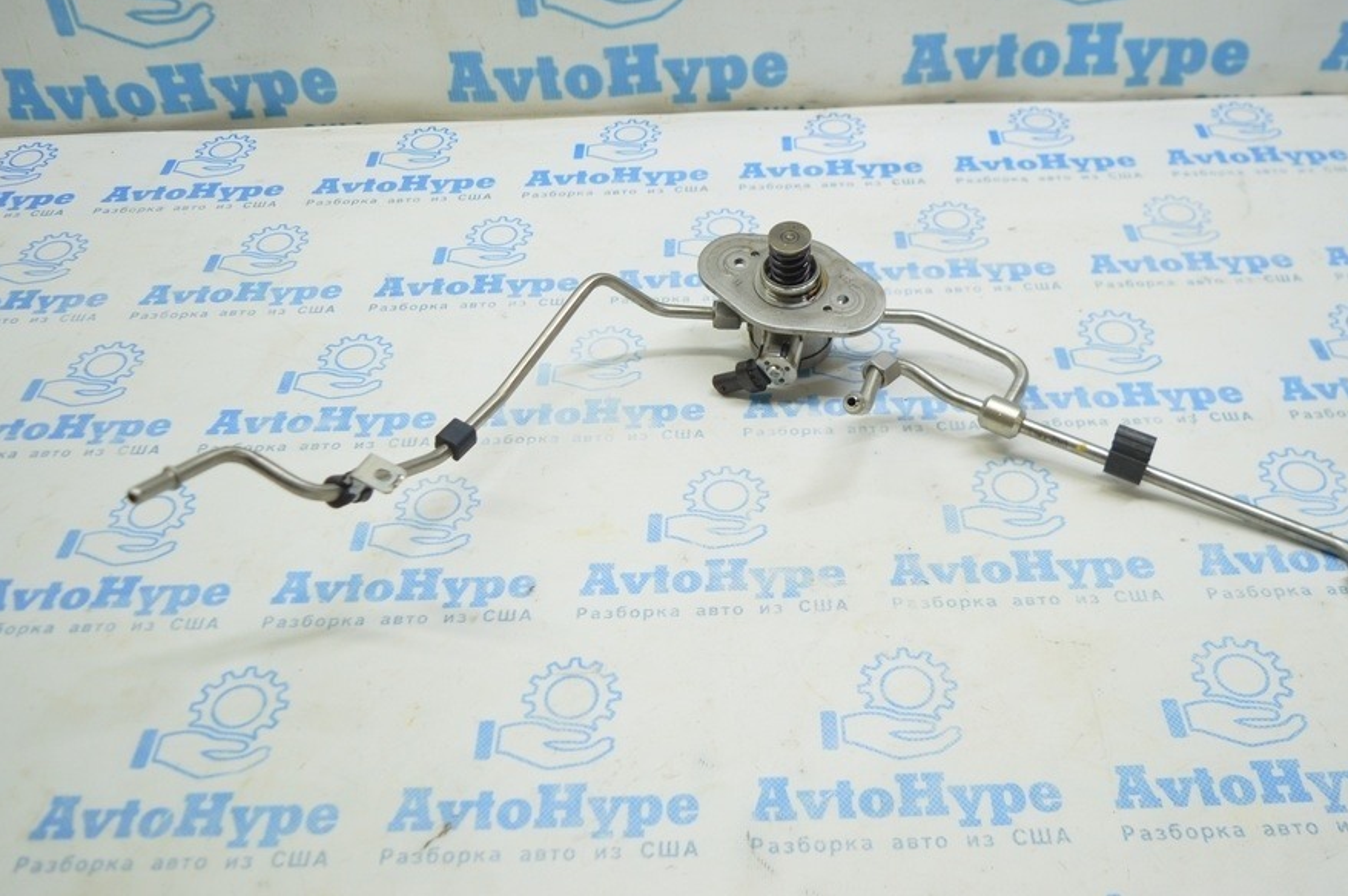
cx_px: 725
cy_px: 375
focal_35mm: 35
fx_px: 1310
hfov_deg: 54.4
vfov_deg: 37.7
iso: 400
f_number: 3.8
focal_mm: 20
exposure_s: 1/40
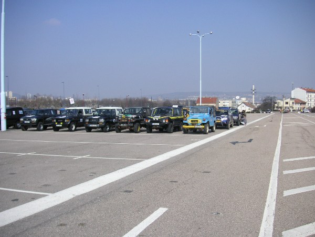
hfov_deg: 50.1
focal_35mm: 37
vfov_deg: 38.7
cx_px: 158
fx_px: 337
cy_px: 118
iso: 50
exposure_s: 1/180
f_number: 6.7
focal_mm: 6.1
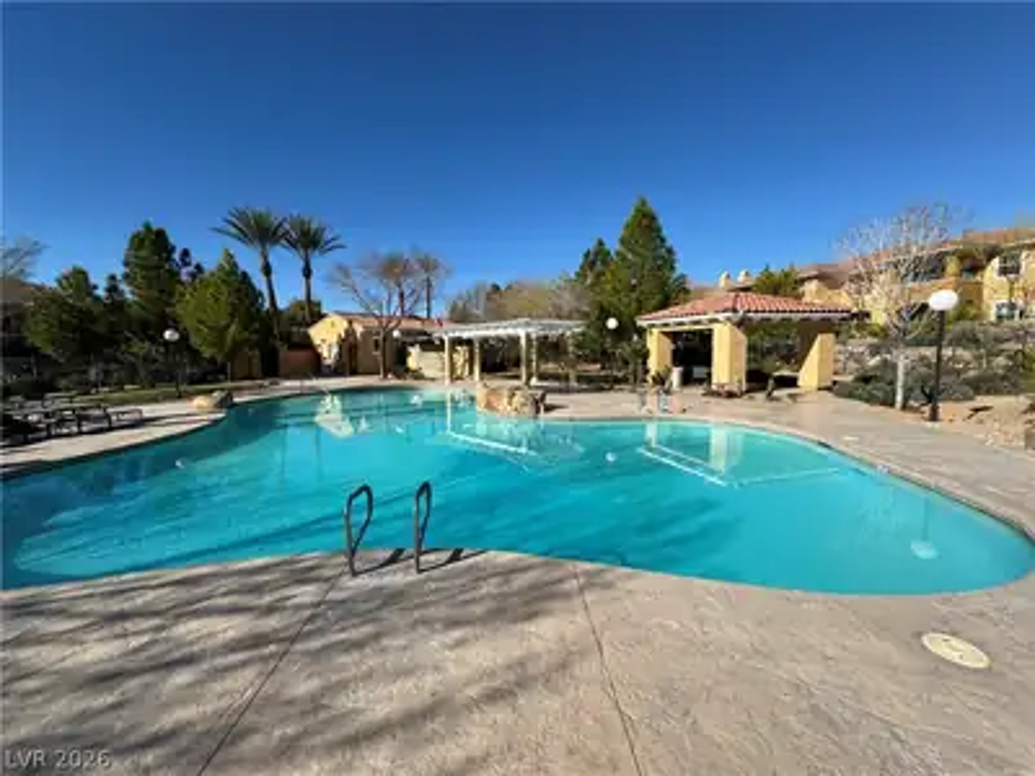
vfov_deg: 85.7
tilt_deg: -4.8
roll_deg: -0.2
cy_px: 388
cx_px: 518
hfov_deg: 102.1
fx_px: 419
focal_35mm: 14
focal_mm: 2.22
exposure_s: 1/2415
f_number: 2.2
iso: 50
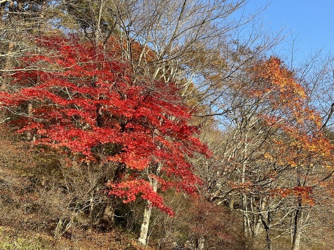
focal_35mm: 48
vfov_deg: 30.3
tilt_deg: +20.7
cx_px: 167
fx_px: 463
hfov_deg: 39.7
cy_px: 125
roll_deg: +1.1
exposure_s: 1/1395
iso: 64
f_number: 1.78
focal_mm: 6.86
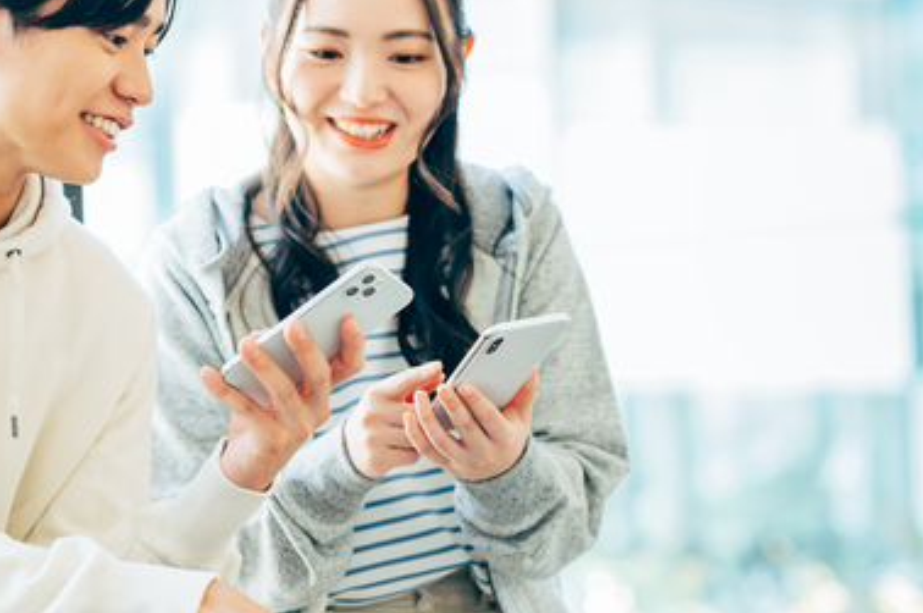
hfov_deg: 14.2
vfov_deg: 9.5
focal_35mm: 144
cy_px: 315
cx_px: 259
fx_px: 3687
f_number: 2.5
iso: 400
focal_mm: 85
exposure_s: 1/100
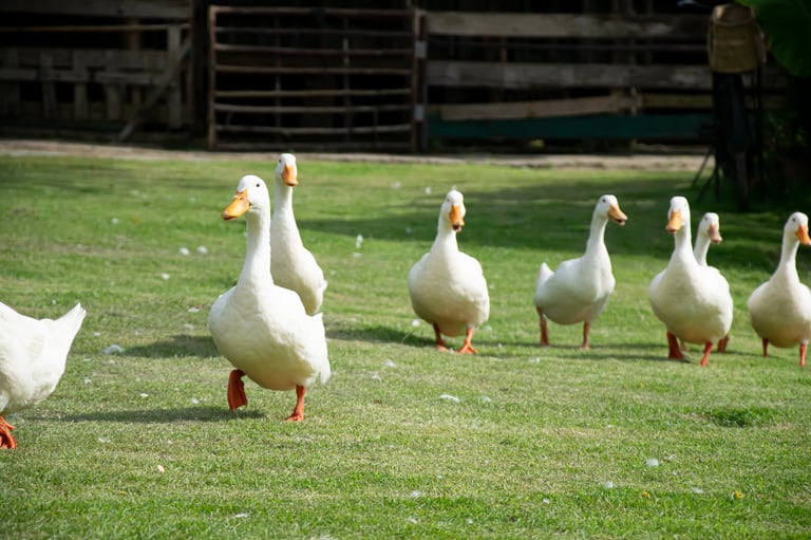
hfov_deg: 13.0
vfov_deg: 8.7
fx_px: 3546
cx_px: 406
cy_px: 270
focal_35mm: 158
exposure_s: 1/2000
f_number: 5.6
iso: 400
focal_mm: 105
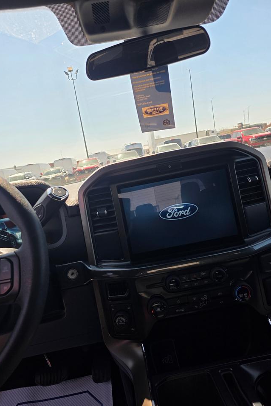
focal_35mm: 24
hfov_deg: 53.1
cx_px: 128
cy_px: 203
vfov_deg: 73.7
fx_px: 271
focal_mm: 6.3
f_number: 1.7
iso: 80
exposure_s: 1/2643
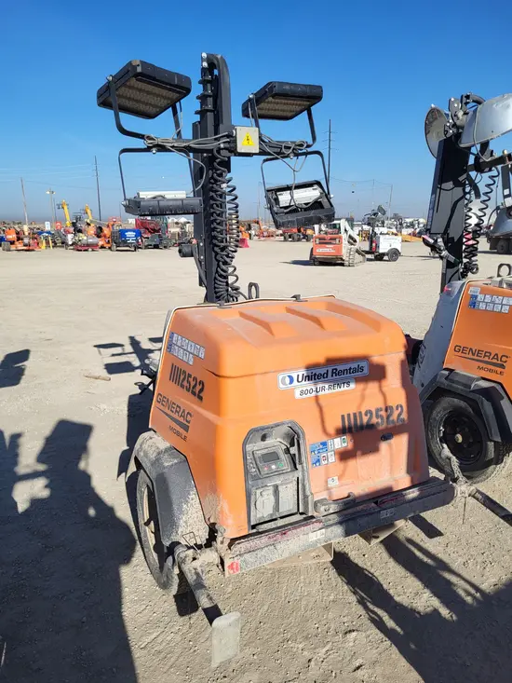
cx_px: 256
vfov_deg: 67.3
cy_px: 342
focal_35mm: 26
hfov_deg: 53.1
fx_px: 513
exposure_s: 1/3018
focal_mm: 5.4
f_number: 1.8
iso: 40
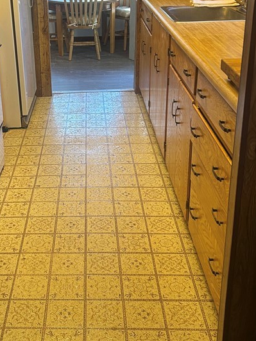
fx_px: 493
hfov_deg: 28.8
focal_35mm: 50
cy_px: 104
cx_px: 78
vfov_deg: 37.6
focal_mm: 5.7
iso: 100
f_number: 1.5
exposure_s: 1/60
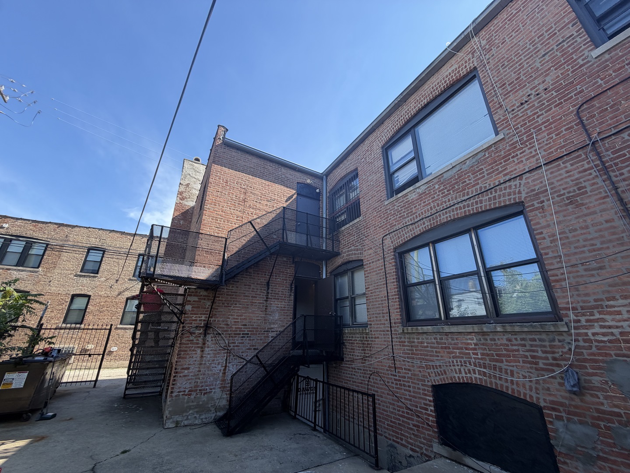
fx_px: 255
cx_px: 315
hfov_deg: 102.1
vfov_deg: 85.7
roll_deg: -2.2
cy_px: 236
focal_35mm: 14
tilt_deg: +22.6
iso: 40
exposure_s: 1/564
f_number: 2.2
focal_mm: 2.22
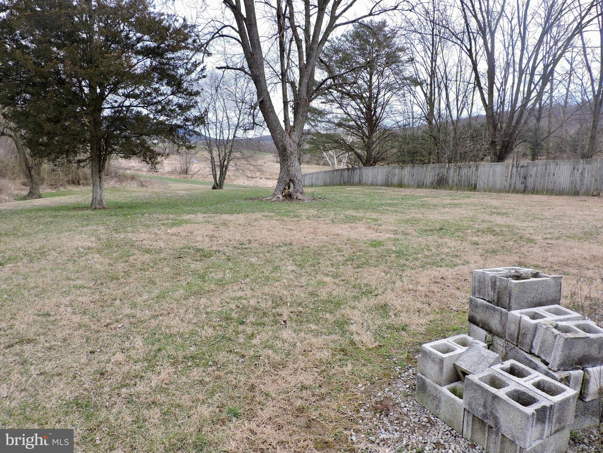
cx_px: 302
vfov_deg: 56.8
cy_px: 226
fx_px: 418
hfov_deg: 71.6
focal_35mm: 24
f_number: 3
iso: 100
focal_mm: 4.3
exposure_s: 1/160
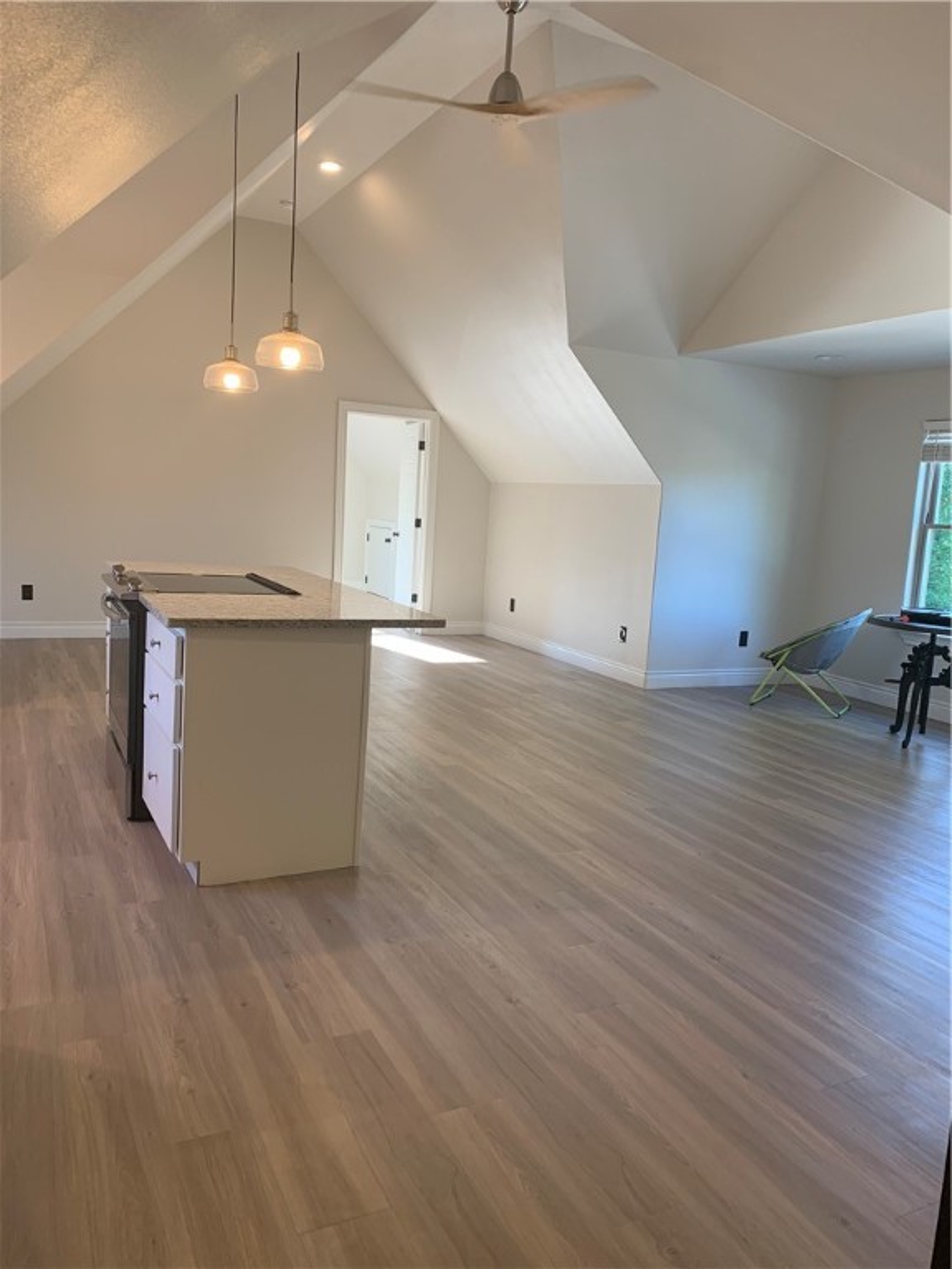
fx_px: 953
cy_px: 634
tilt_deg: -8.1
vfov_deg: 67.3
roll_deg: -3.8
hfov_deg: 53.1
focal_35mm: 26
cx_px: 476
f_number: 1.8
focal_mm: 4.25
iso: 64
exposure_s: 1/60
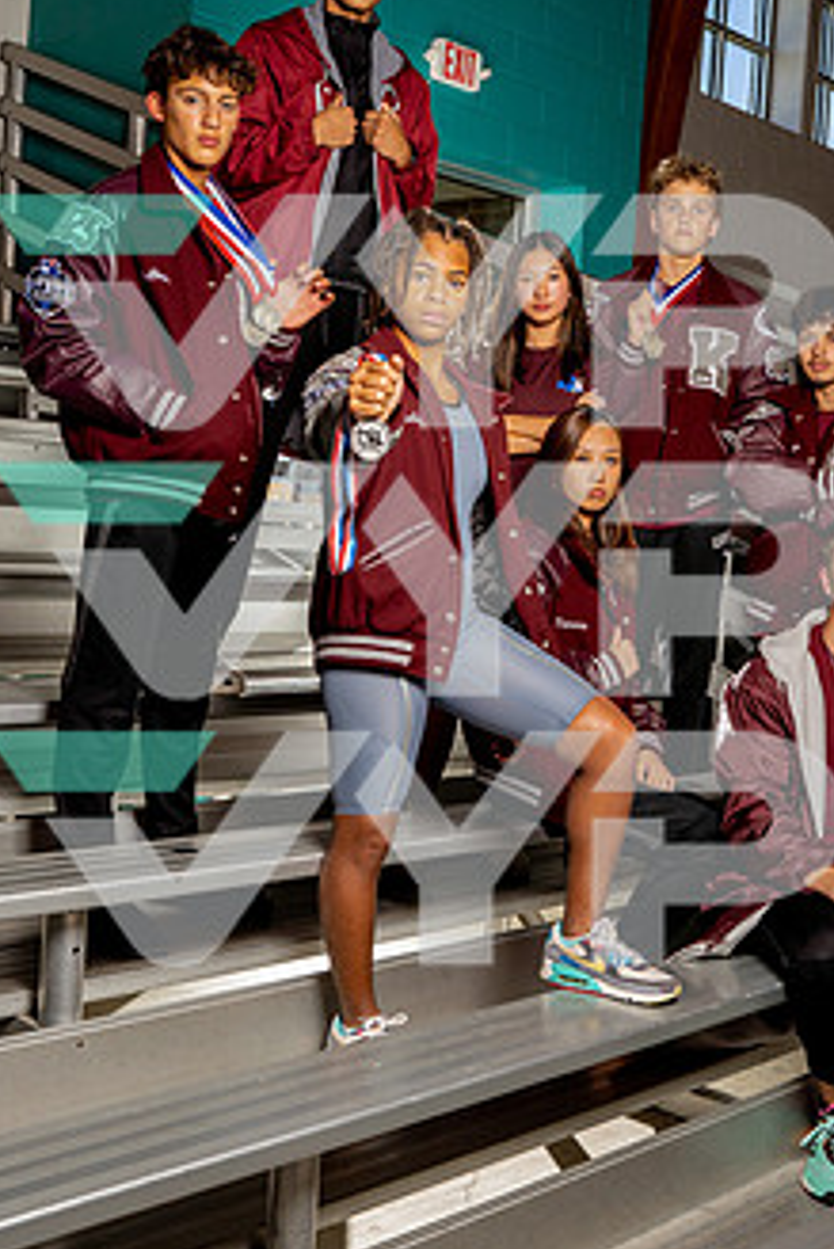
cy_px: 583
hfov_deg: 27.9
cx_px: 556
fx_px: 1666
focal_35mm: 48
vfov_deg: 41.1
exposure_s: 1/200
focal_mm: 35
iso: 200
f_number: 7.1
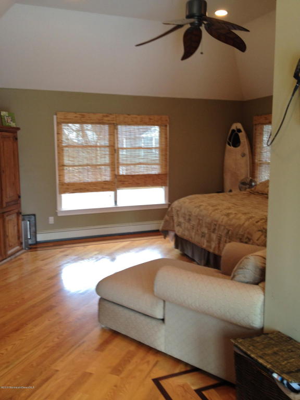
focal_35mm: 35
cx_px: 150
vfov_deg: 52.6
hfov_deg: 40.7
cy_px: 200
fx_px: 404
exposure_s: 1/20
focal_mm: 4.28
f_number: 2.4
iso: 80
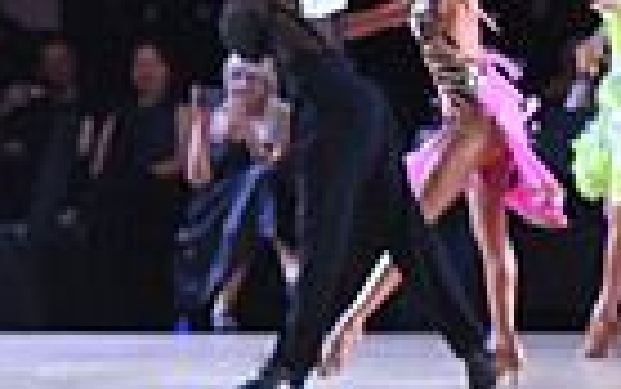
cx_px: -639
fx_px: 8787
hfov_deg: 4.0
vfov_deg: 2.5
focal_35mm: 519
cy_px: 186
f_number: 6.3
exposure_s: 1/400
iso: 4000
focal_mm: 122
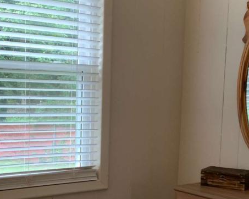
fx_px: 552
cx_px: 122
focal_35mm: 75
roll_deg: -0.8
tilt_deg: -7.1
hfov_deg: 25.4
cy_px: 151
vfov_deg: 20.3
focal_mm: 3
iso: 80
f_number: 1.8
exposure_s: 1/60
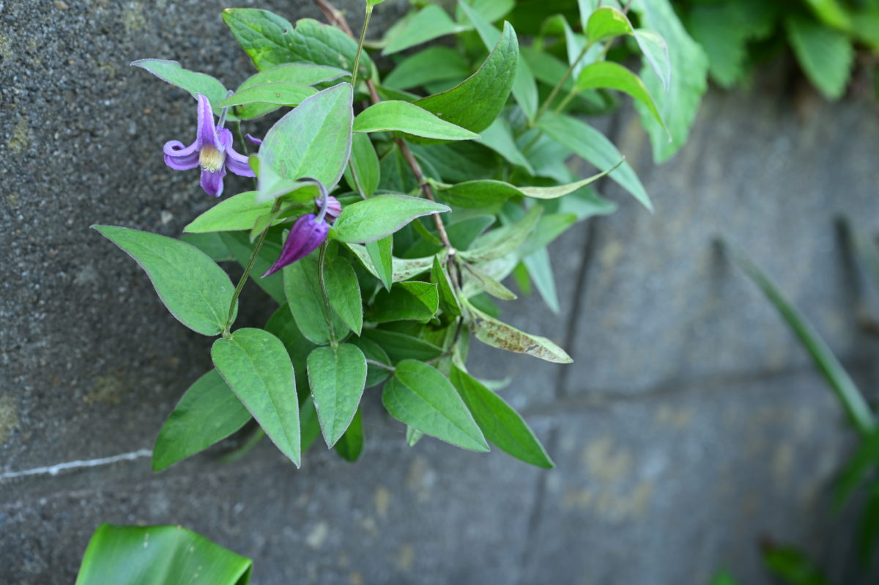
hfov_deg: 28.9
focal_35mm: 70
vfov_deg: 19.4
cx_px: 440
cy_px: 292
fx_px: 1708
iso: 100
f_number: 5.6
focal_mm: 70
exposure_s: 1/25
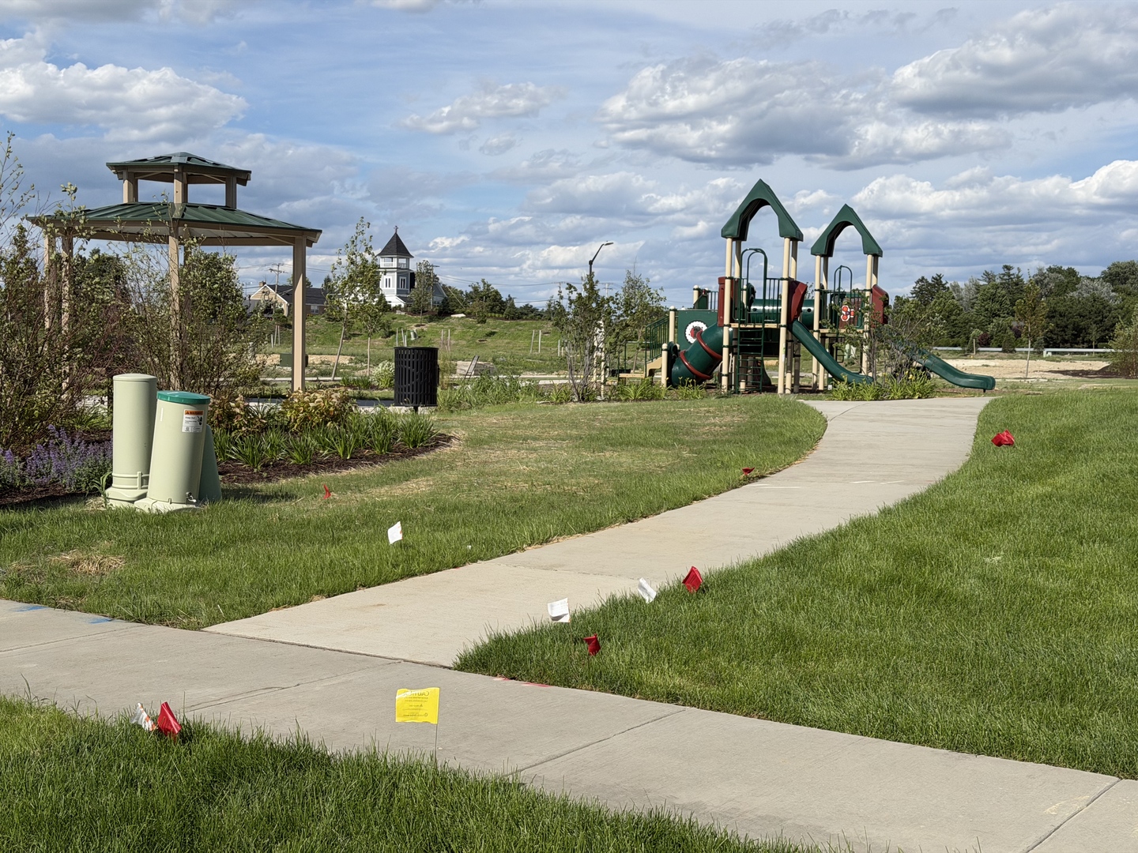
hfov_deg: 39.7
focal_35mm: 48
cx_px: 569
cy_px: 426
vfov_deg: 30.3
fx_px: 1578
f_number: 1.78
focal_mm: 6.76
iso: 64
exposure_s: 1/7874
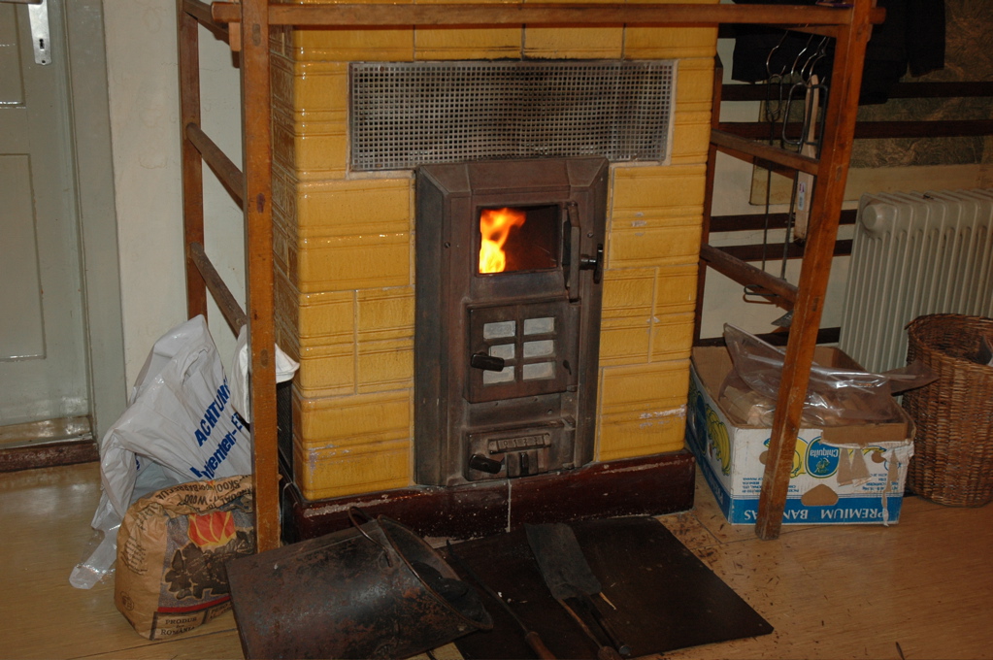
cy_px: 330
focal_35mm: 46
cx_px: 496
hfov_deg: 42.4
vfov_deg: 28.9
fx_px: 1281
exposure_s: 1/60
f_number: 4
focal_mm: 31
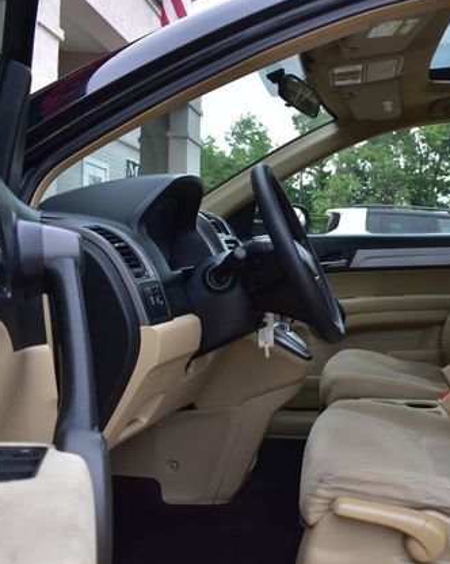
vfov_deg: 46.9
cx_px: 361
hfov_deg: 36.8
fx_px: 650
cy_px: 283
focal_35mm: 39
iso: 400
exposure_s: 1/125
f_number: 9
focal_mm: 18
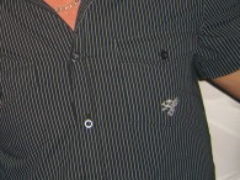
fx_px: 811
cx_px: -31
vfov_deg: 12.3
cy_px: -48
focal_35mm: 117
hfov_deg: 16.3
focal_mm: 7.9
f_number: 2.8
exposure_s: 1/60
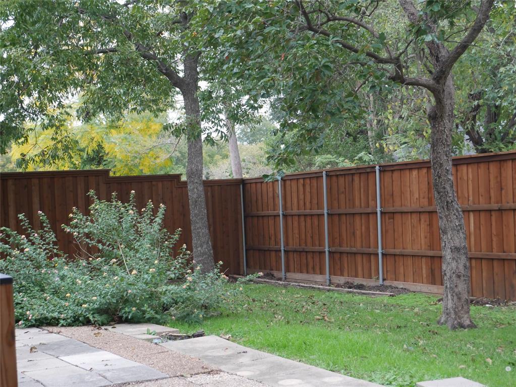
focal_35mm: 62
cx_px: 258
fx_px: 925
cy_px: 194
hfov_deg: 31.2
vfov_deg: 23.7
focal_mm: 31
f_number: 5.4
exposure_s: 1/80
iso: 1600
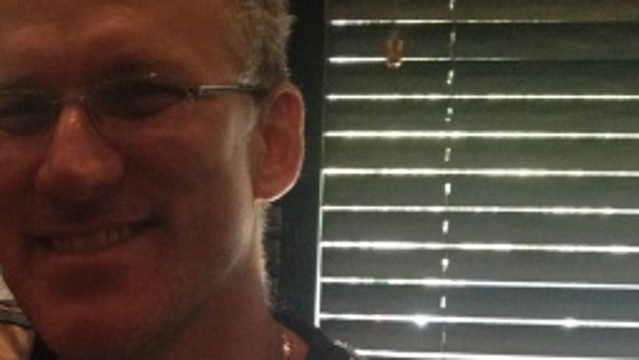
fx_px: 1627
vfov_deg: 12.4
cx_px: -3
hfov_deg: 21.4
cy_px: 380
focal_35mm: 96
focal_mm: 4.28
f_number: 2.4
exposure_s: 1/20
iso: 200
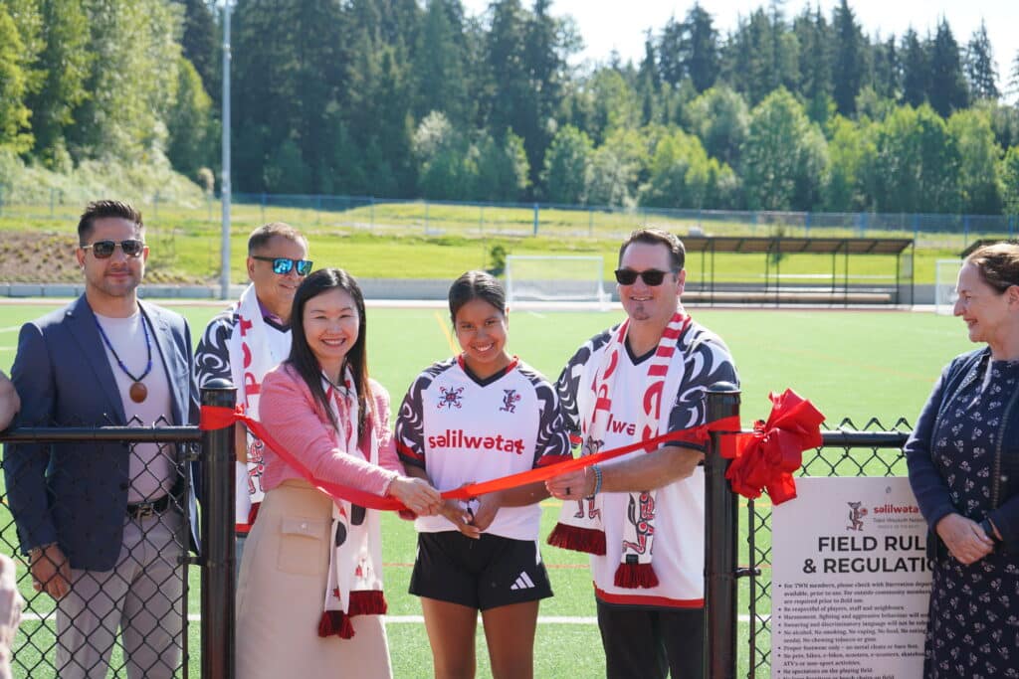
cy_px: 340
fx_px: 1727
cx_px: 510
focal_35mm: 61
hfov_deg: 32.9
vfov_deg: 22.3
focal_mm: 61
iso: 100
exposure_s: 1/200
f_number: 5.6
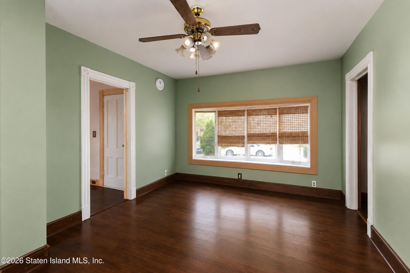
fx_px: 171
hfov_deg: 100.4
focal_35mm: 15
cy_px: 136
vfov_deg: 77.3
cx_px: 205
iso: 2000
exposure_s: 1/60
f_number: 5
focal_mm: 10
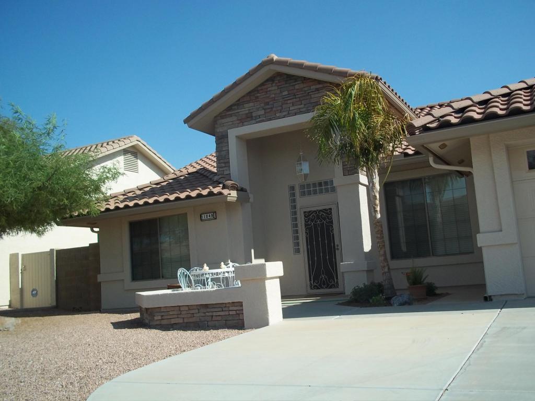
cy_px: 200
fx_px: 556
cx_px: 268
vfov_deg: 39.7
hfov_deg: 51.4
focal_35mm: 36
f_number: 8
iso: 80
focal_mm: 6.5
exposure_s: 1/200
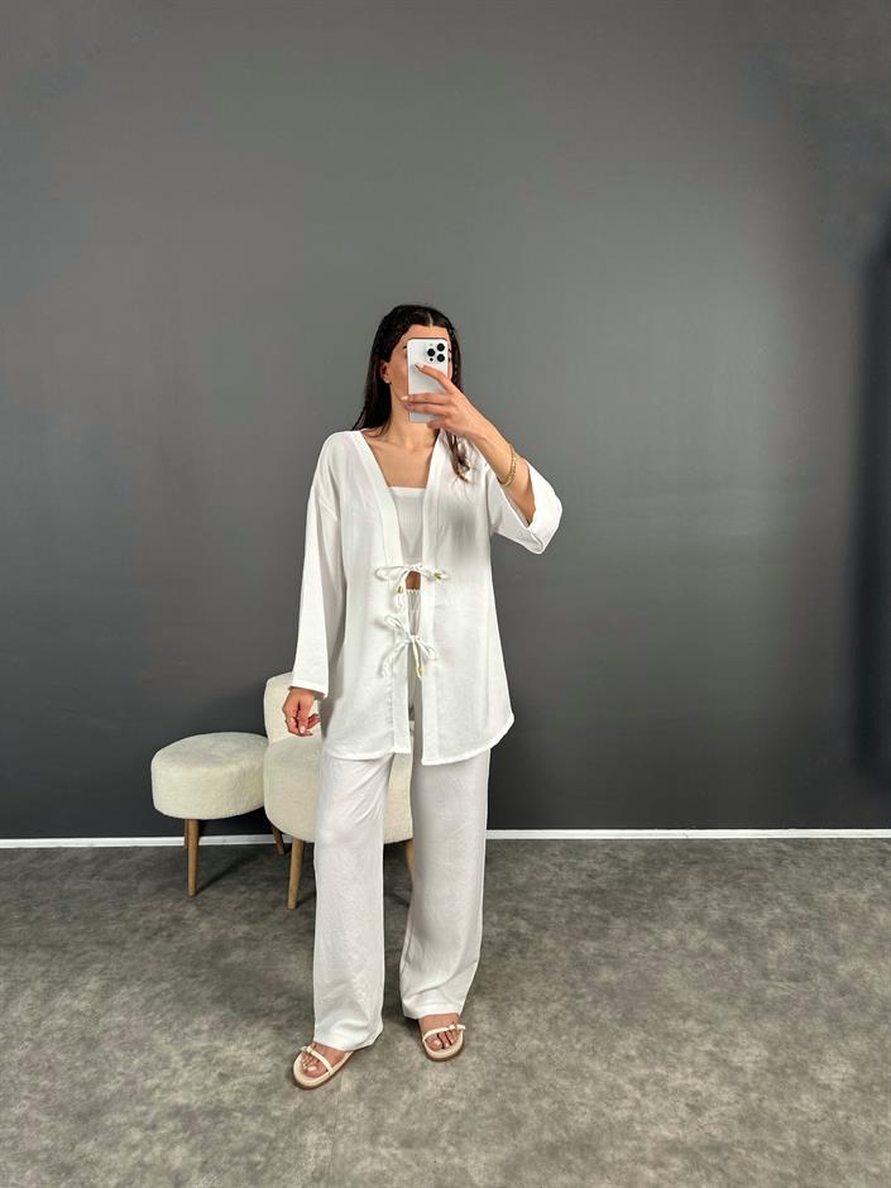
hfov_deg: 56.8
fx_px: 824
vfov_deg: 71.6
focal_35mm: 24
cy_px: 594
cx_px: 446
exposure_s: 1/121
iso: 100
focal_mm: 6.86
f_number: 1.78
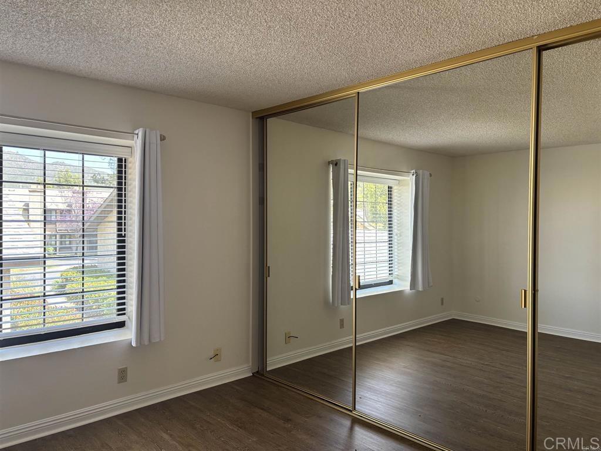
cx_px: 300
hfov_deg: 67.3
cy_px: 226
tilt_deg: +0.3
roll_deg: -0.5
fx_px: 451
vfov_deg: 53.1
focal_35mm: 26
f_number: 1.6
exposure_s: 1/121
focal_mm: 5.96
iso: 100
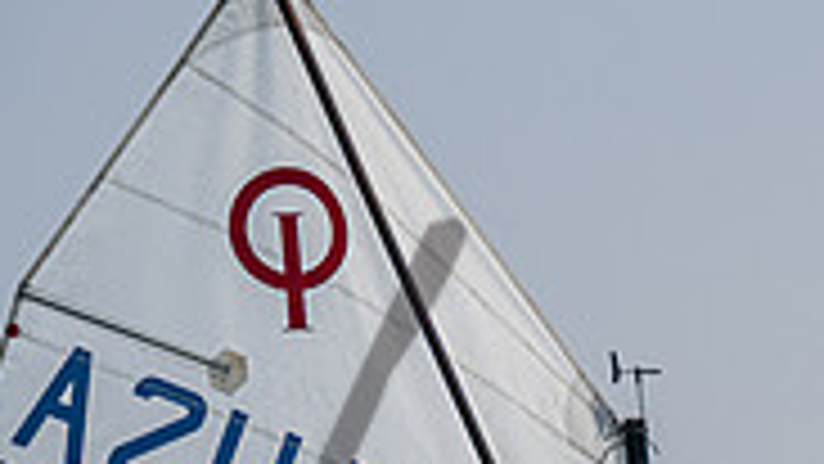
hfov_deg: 4.7
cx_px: 1348
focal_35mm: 455
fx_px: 9943
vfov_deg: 2.7
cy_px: 804
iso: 320
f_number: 6.7
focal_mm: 115
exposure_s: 1/2500
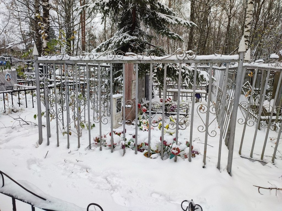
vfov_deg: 54.9
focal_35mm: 25
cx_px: 141
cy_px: 106
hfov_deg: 69.4
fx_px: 204
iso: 72
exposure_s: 1/100
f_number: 1.9
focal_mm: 6.04
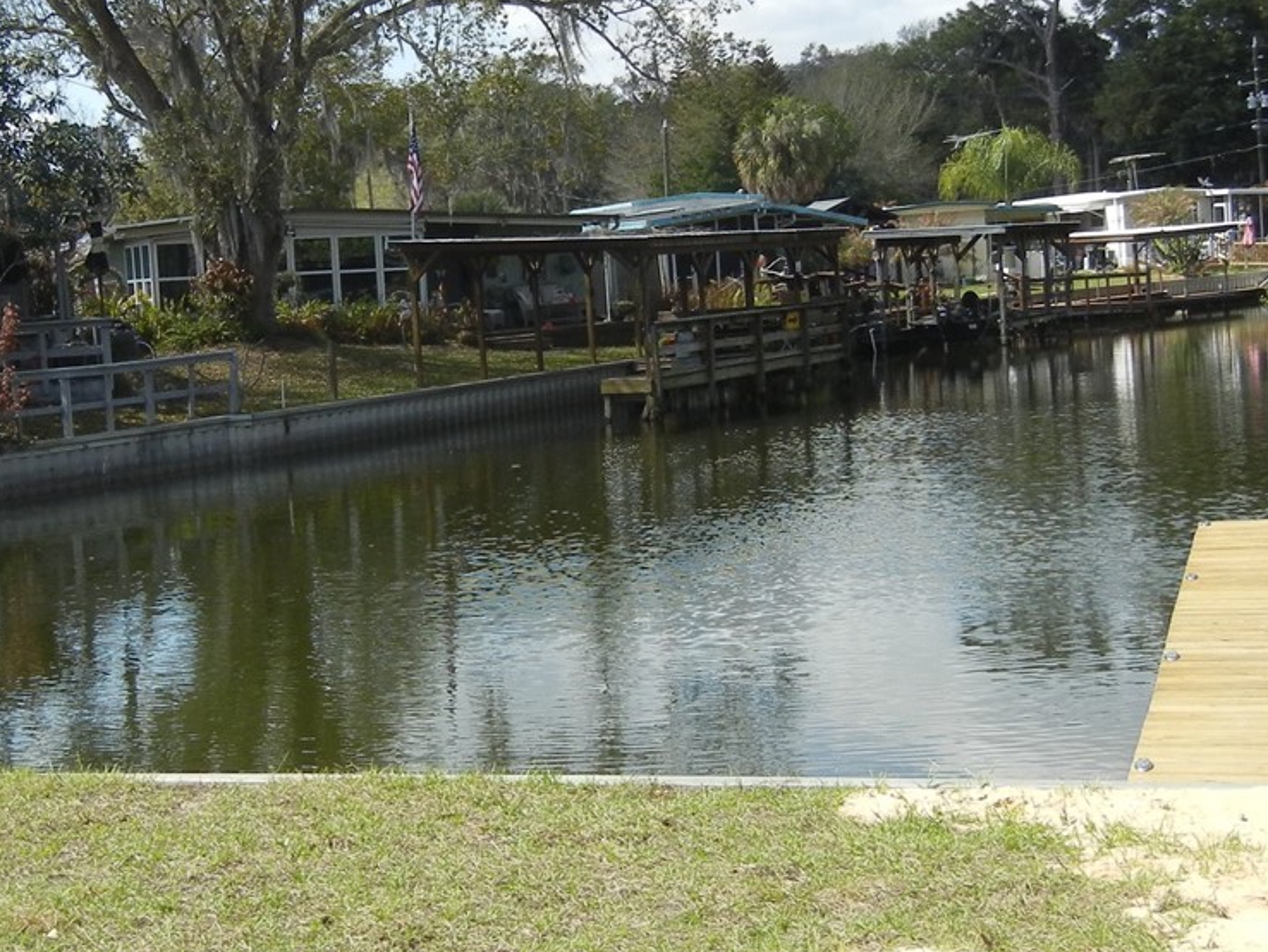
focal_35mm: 65
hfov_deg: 29.7
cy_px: 412
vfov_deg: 22.6
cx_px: 488
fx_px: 2382
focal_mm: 5.4
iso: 160
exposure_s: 1/326
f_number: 7
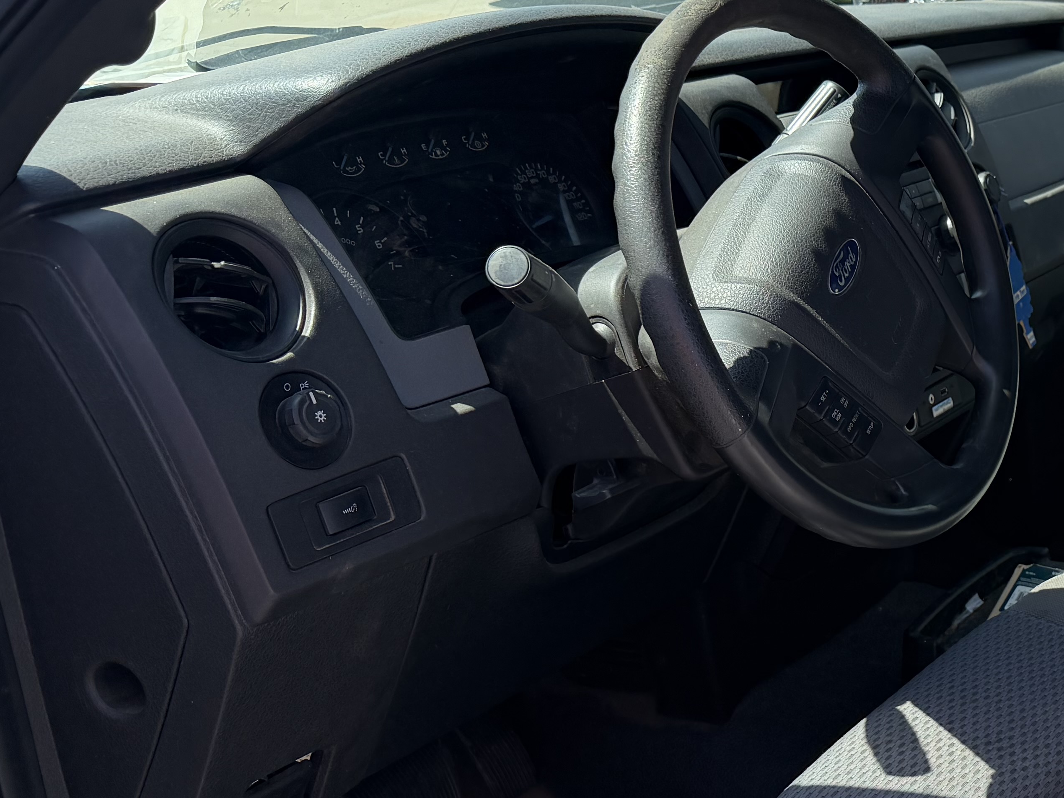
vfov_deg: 27.0
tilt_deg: -21.2
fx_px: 1660
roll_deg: -3.6
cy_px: 435
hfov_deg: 31.9
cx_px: 1136
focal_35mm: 54
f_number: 1.78
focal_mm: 6.76
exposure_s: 1/1689
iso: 100
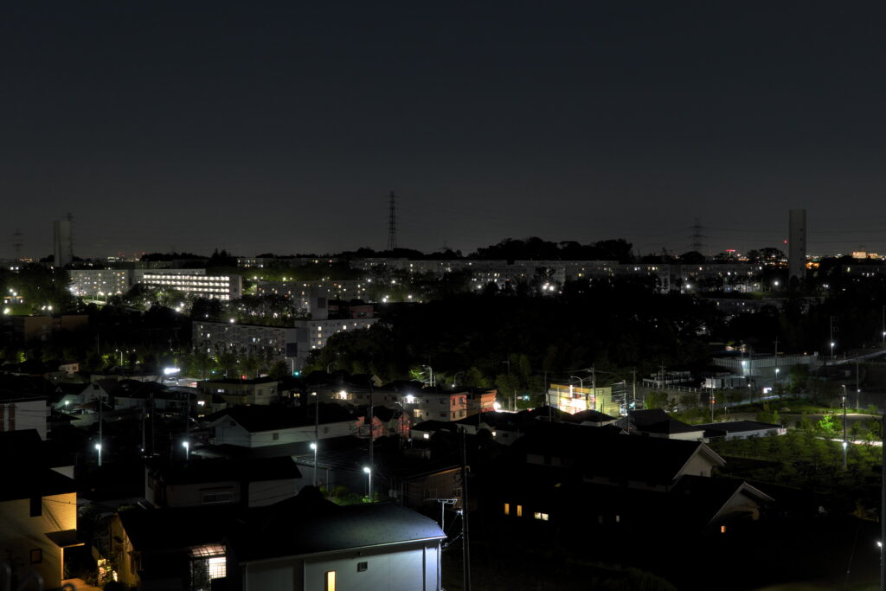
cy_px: 296
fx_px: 1206
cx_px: 443
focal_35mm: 49
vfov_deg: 27.5
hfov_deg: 40.3
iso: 400
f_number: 8
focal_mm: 32.5
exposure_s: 8
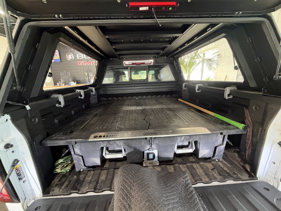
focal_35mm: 14
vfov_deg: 85.7
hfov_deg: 102.1
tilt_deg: -14.9
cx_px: 140
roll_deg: +1.9
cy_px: 106
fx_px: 114
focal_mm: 2.22
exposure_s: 1/60
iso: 640
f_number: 2.2
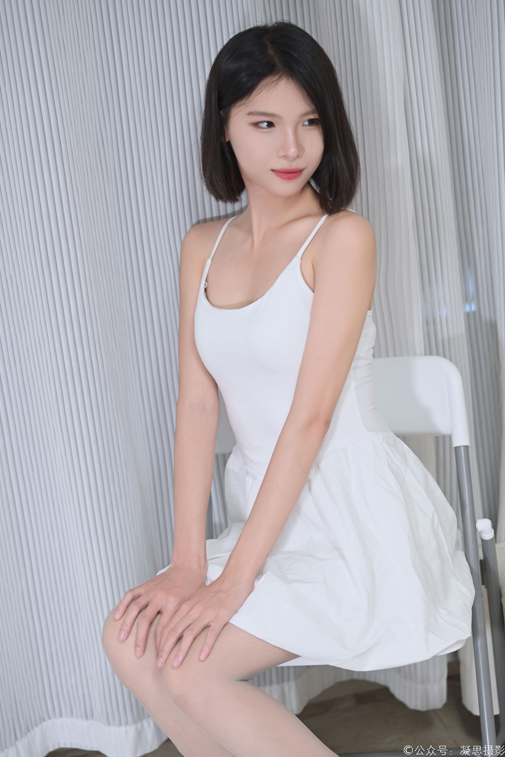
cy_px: 378
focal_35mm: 78
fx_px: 1641
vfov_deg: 26.0
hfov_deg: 17.5
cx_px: 252
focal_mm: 78
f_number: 2.5
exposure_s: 1/100
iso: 1250
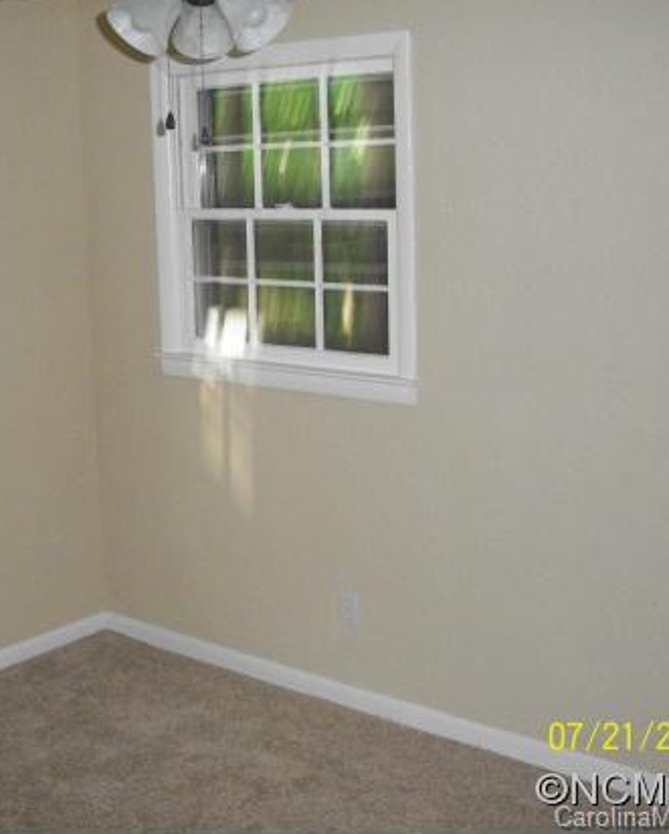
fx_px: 1187
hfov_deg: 31.1
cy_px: 396
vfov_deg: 38.7
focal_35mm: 48
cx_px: 200
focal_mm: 6.3
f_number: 3.1
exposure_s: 1/30
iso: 320
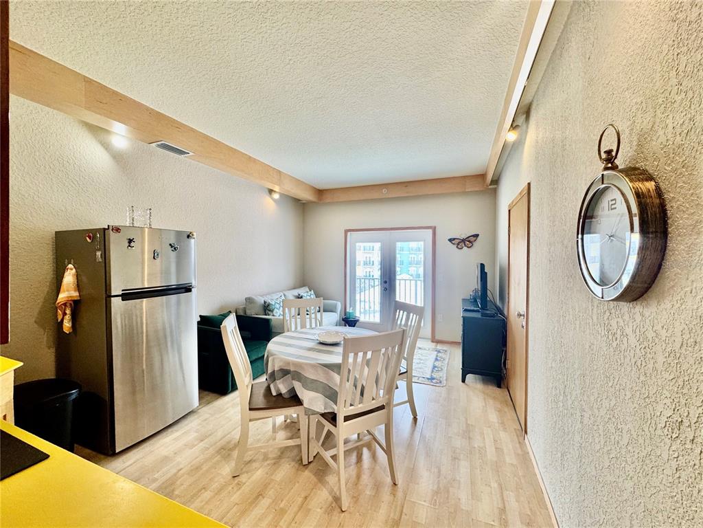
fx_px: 284
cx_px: 352
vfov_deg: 85.7
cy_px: 264
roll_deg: +0.0
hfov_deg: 102.1
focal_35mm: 14
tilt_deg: -1.9
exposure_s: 1/120
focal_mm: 2.22
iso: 160
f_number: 2.2
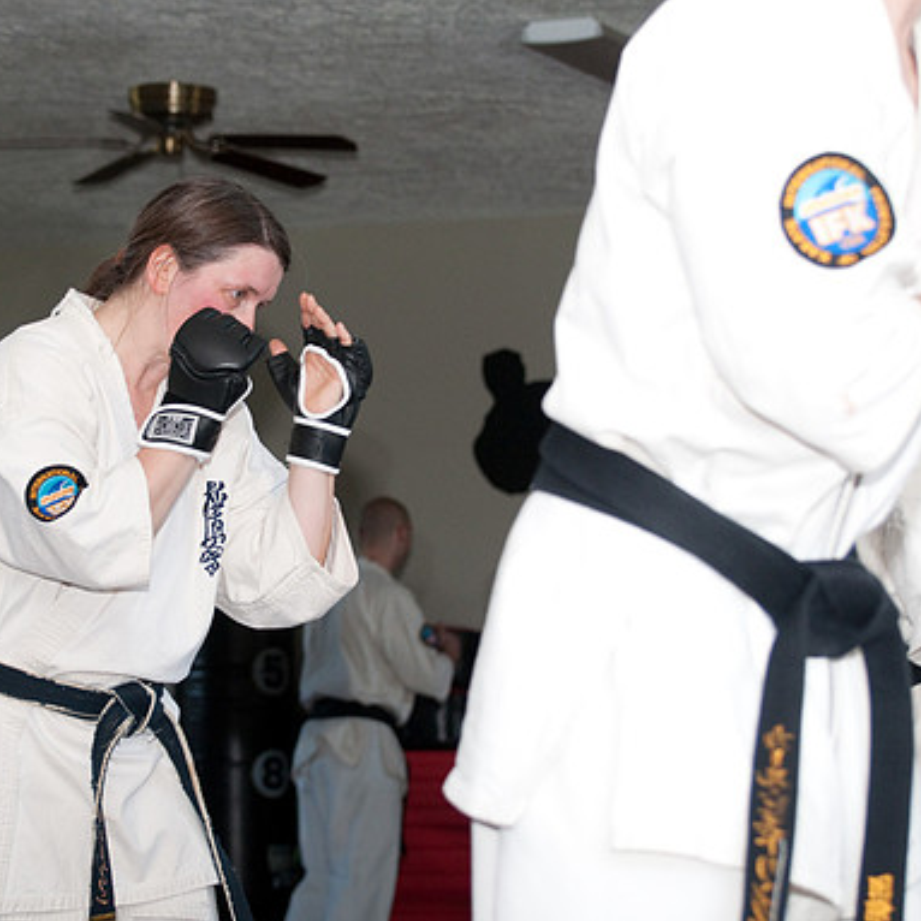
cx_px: 315
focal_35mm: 135
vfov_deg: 12.9
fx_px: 4064
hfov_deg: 12.9
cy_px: 460
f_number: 4.5
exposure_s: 1/200
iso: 800
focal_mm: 70
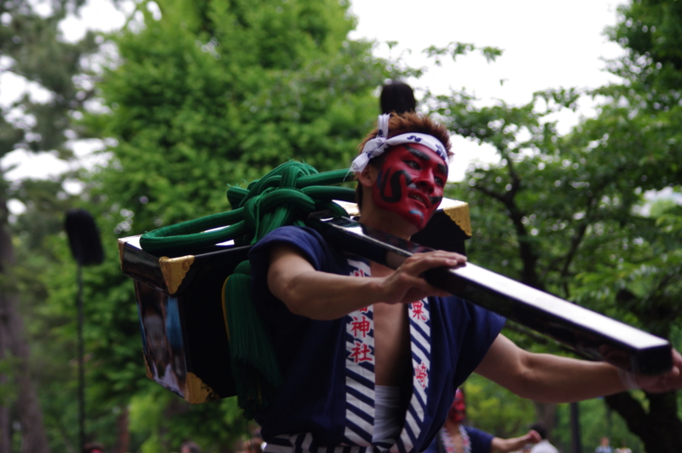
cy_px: 226
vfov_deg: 11.7
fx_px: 2213
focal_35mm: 117
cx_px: 341
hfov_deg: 17.5
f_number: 4.5
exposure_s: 1/200
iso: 200
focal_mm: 77.5
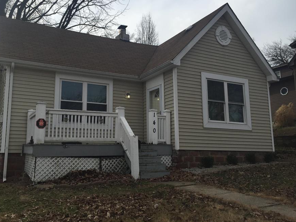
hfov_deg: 53.7
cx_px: 125
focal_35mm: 34
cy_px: 102
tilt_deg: +8.8
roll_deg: -0.4
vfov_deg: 41.8
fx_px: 291
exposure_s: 1/1980
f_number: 2.2
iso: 32
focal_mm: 4.15
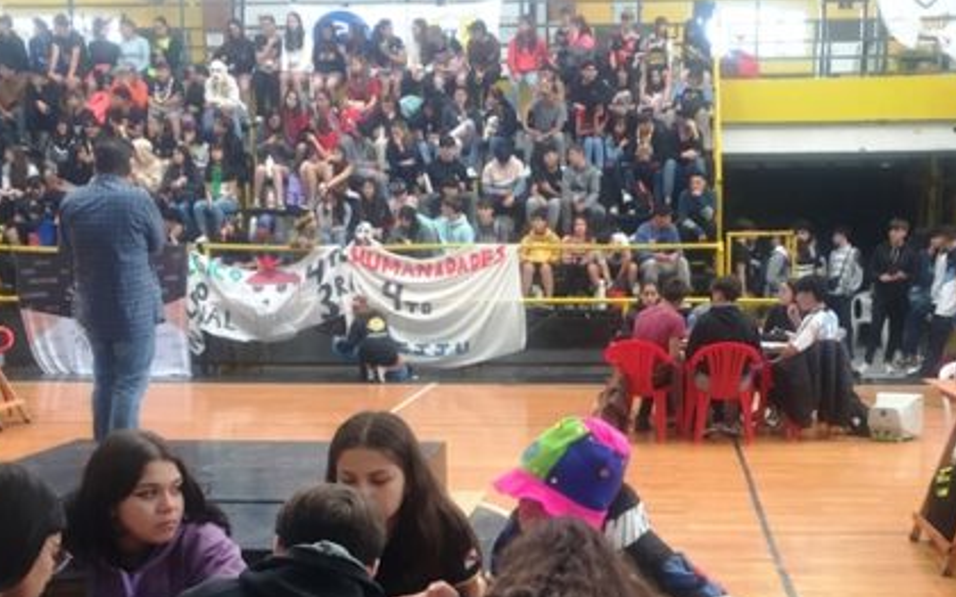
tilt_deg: -11.7
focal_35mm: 51
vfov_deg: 24.7
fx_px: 1328
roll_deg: +0.0
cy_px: 513
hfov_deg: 39.4
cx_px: 576
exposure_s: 1/33
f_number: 2.2
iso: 32
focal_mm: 4.15
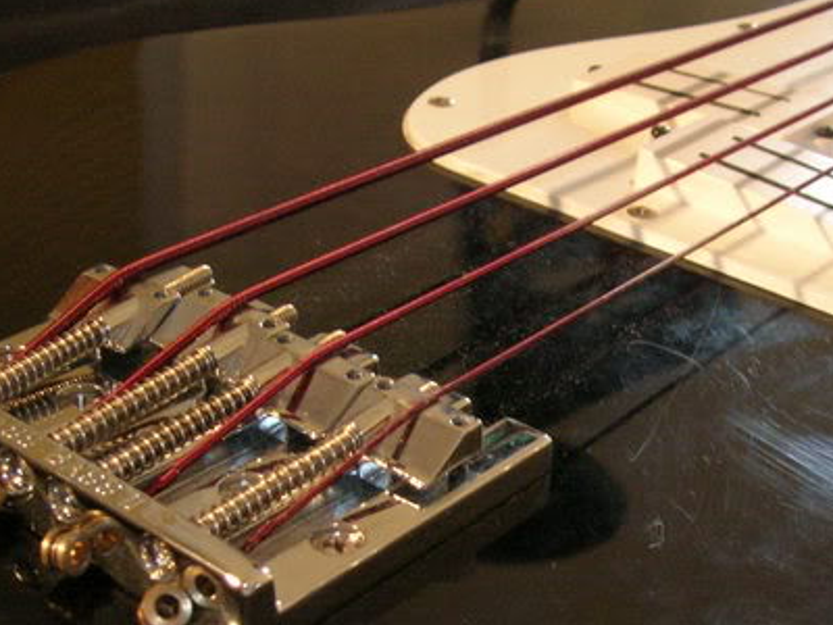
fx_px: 1636
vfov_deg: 21.5
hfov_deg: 28.2
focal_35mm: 68
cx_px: 610
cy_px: 433
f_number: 2.9
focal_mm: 5.7
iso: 200
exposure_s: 1/12
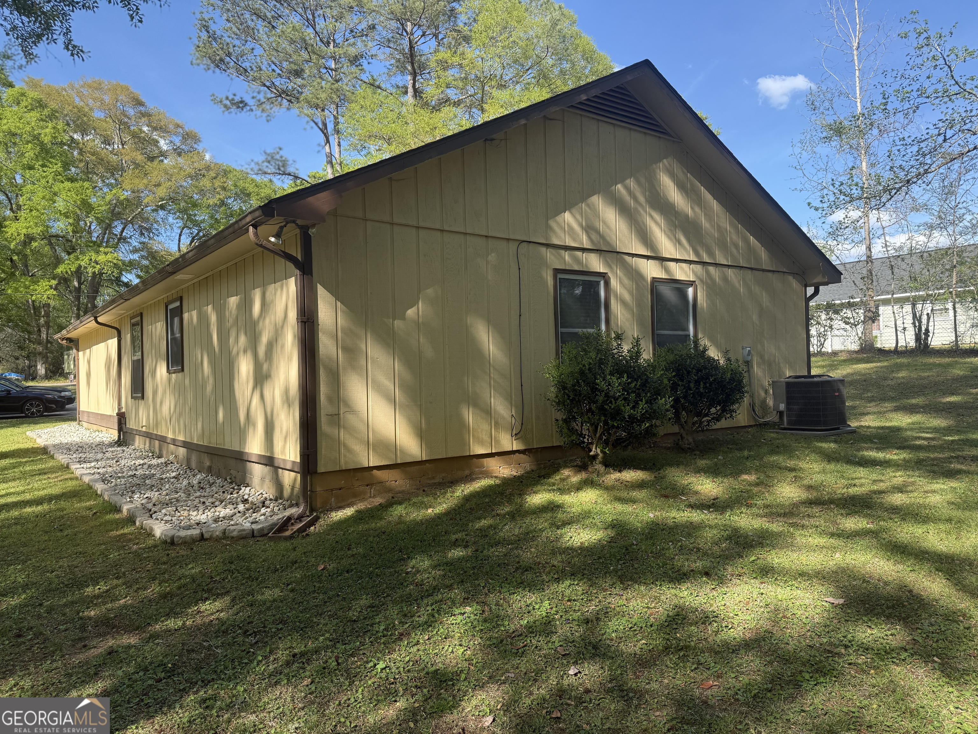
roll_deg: +1.6
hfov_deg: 71.6
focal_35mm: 24
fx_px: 678
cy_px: 367
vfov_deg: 56.8
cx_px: 489
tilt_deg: +1.0
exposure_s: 1/1314
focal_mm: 6.76
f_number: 1.78
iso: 100
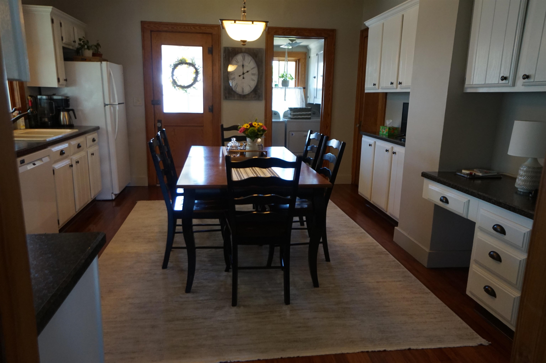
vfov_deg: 50.3
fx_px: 386
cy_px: 182
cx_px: 273
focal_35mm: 26
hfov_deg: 70.5
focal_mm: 17
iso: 1000
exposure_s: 1/60
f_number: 4
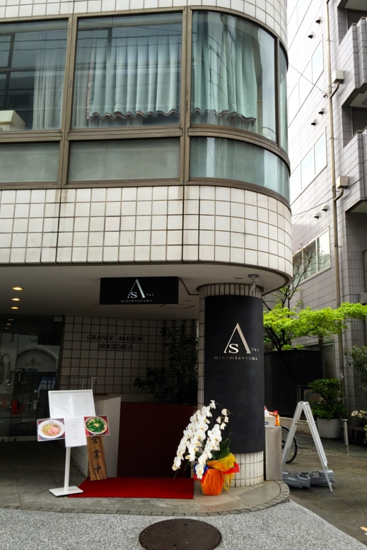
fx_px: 474
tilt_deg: +12.5
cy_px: 272
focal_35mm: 31
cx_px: 207
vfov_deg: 60.3
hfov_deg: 42.3
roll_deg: +0.6
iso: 32
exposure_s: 1/271
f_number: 2.2
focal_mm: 4.15
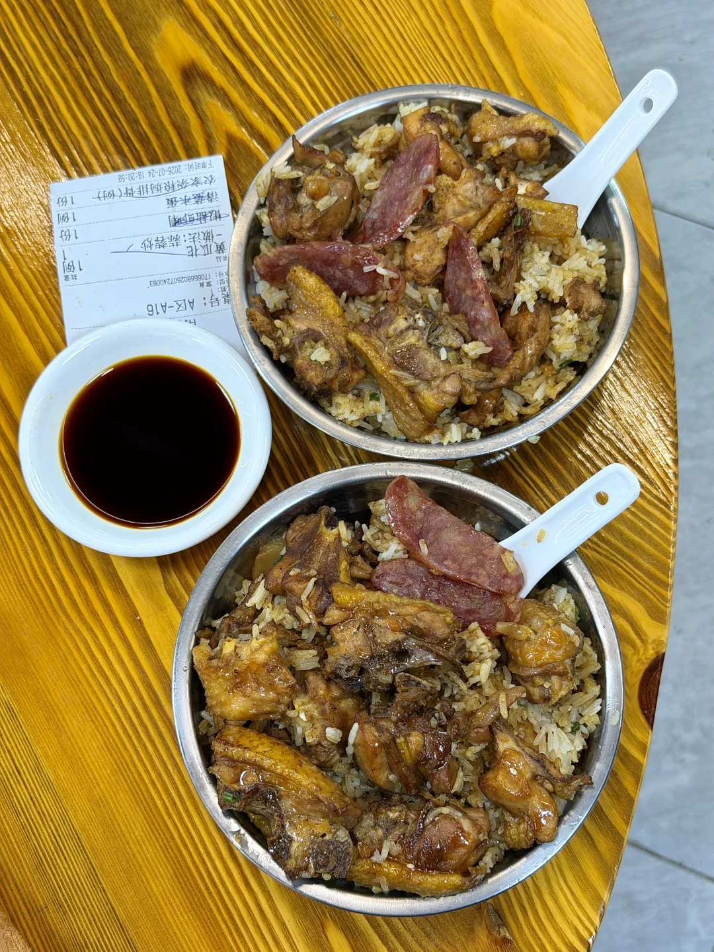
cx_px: 357
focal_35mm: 48
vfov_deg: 39.6
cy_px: 476
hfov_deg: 30.3
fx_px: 1319
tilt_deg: -72.5
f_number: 1.78
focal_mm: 6.76
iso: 64
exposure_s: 1/50
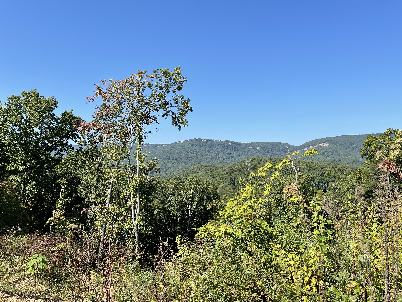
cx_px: 201
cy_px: 151
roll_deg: -0.4
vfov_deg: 53.1
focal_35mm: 26
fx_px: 302
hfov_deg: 67.3
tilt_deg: +3.5
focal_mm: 5.1
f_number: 1.6
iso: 32
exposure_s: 1/2488
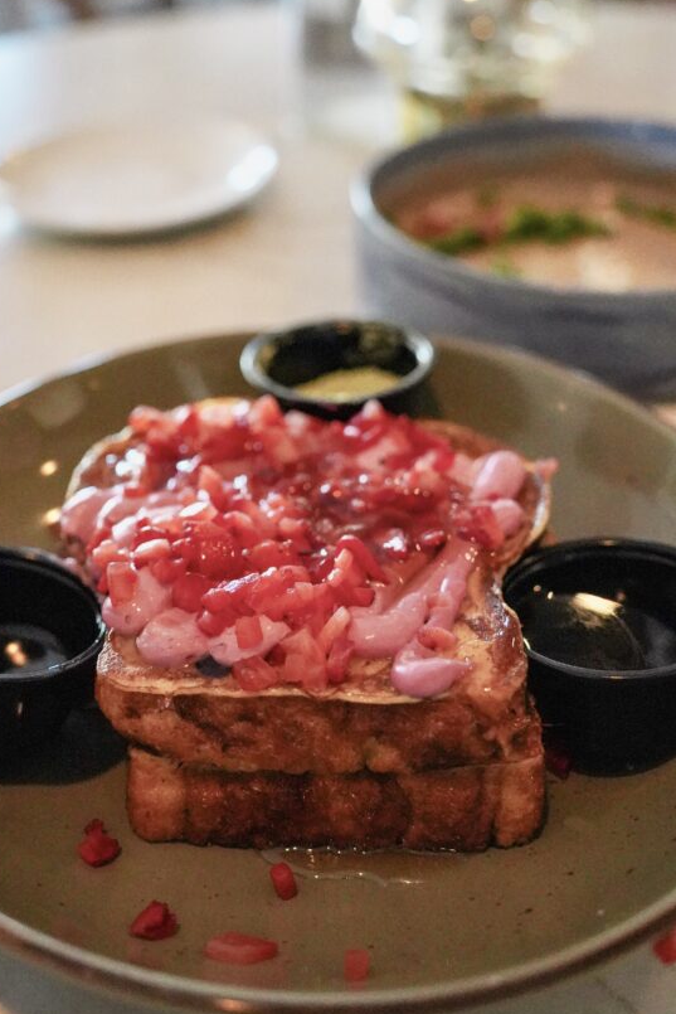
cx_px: 250
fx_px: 1182
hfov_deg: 31.8
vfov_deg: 46.0
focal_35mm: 42
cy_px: 385
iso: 12800
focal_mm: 33
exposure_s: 1/1250
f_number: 3.2
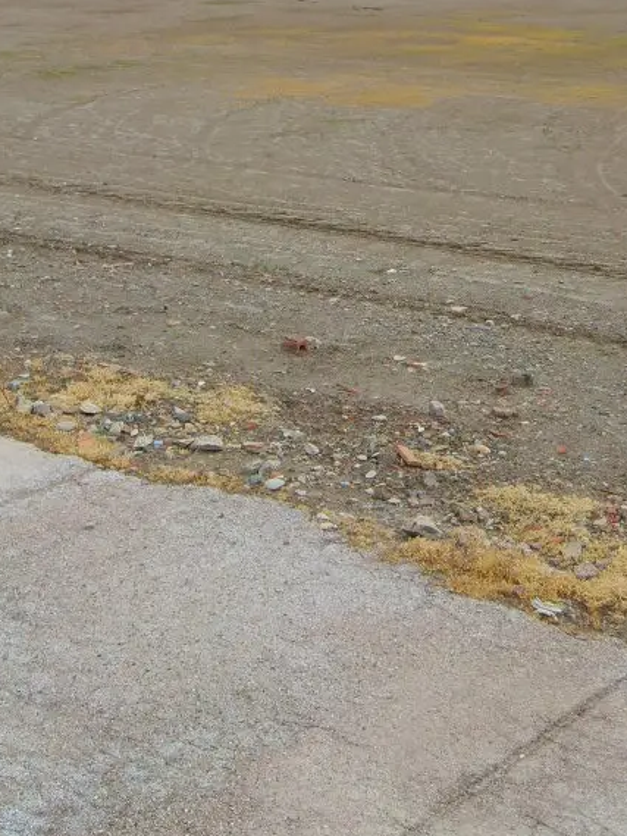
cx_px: 483
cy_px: 135
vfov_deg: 29.8
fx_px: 1521
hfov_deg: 23.0
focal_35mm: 63
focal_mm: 5.8
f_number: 2.8
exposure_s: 1/1000
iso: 50
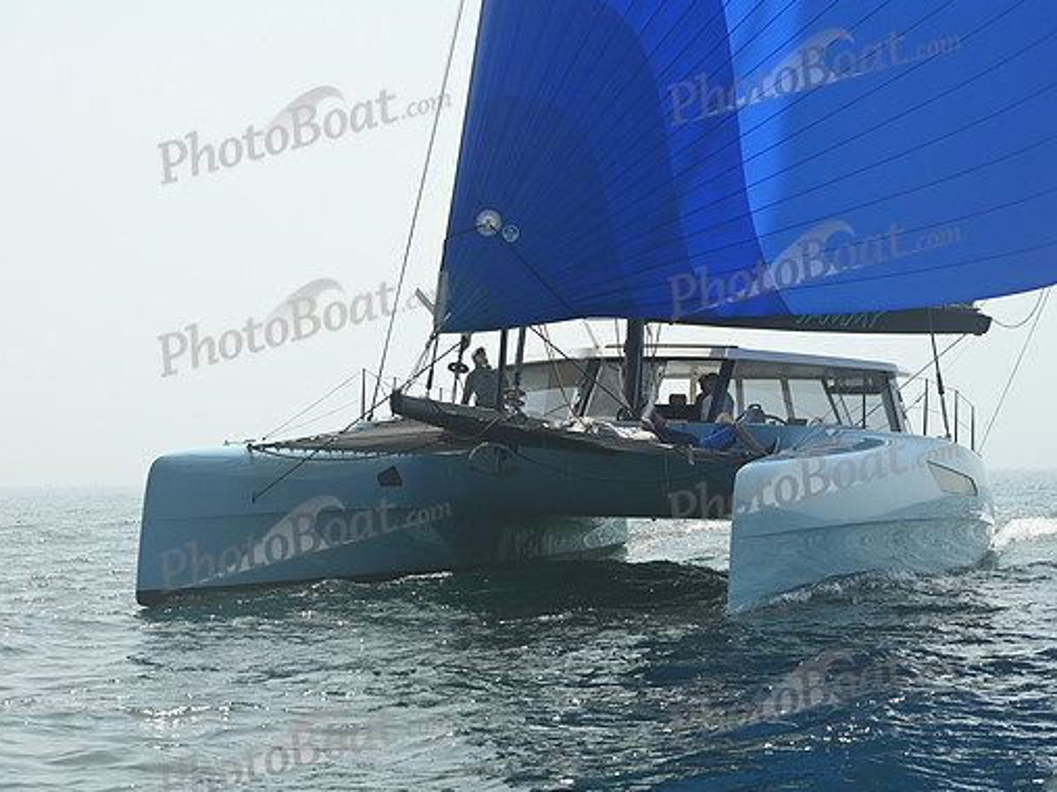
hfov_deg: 25.3
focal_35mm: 77
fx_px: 2351
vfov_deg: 19.1
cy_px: 401
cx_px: 561
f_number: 8
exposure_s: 1/1250
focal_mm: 70
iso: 320
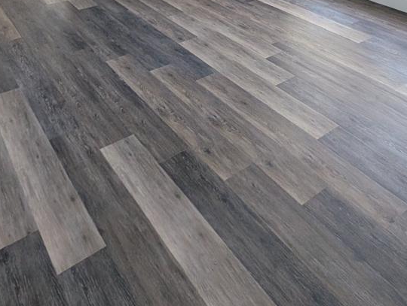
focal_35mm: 32
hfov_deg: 56.6
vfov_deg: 34.7
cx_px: 184
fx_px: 377
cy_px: -67
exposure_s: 1/124
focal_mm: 2.02
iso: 49
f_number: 1.7
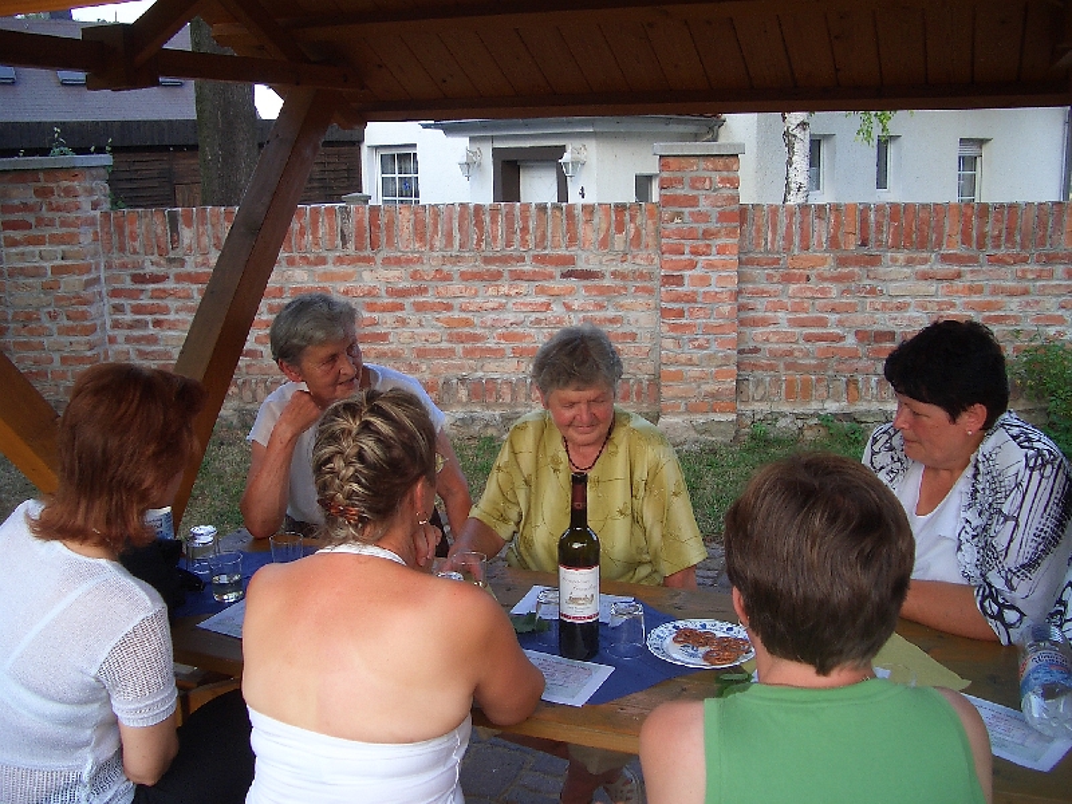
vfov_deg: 40.7
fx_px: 1084
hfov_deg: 52.6
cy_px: 402
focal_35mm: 35
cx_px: 536
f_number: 2.6
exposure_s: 1/80
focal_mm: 5.8
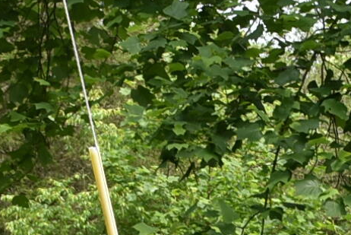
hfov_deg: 9.1
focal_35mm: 223
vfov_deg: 6.0
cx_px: 426
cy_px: 508
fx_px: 2179
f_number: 7.1
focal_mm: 23
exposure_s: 1/200
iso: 250
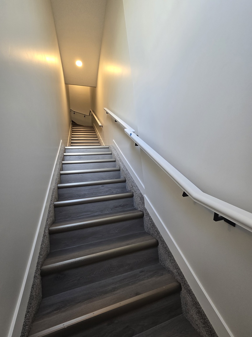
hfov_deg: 89.9
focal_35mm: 13
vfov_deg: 106.2
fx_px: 126
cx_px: 126
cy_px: 168
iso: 125
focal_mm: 2.2
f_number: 2.2
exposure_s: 1/60
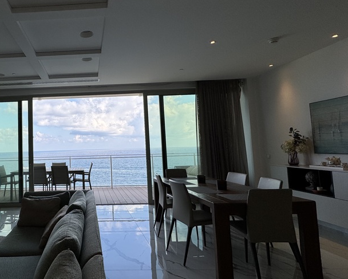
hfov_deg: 66.8
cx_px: 77
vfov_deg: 60.9
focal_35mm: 23
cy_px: 132
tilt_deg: +4.4
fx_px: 237
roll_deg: +0.6
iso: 40
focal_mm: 2.22
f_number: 2.2
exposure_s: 1/741
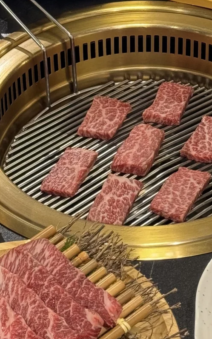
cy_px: 127
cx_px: 132
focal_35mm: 92
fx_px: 850
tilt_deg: -35.1
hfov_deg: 14.2
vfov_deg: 22.5
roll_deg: +0.2
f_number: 1.78
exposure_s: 1/50
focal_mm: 6.76
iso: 160
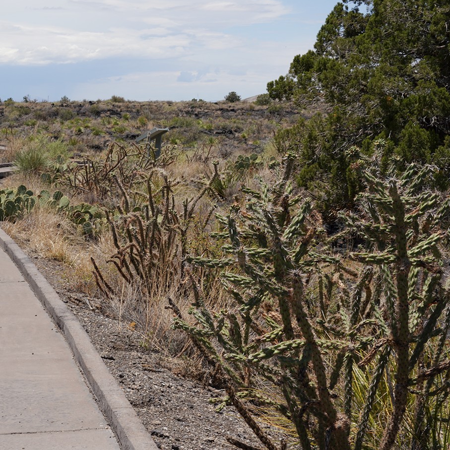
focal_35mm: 75
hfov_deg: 22.8
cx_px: 99
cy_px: 217
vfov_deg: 23.1
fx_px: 1103
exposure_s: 1/100
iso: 100
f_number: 18
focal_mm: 40
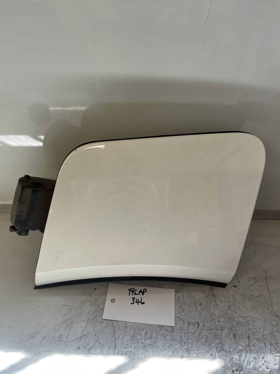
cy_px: 187
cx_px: 140
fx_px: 280
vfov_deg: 67.3
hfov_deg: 53.1
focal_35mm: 26
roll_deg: +0.6
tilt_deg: -39.8
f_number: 1.6
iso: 32
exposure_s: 1/122
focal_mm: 5.1
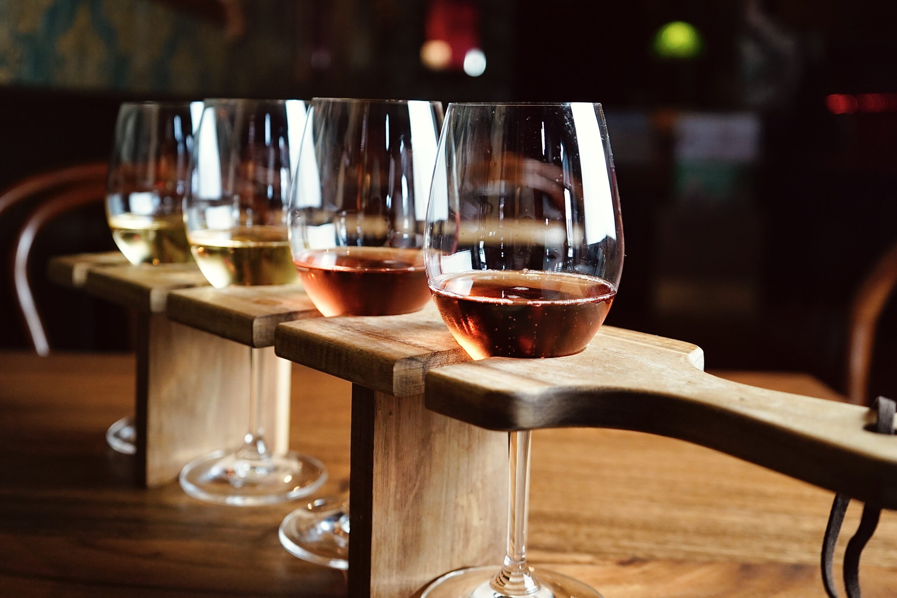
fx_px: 922
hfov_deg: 51.9
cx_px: 448
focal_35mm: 37
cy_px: 299
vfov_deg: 35.9
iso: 2500
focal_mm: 37
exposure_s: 1/160
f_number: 4
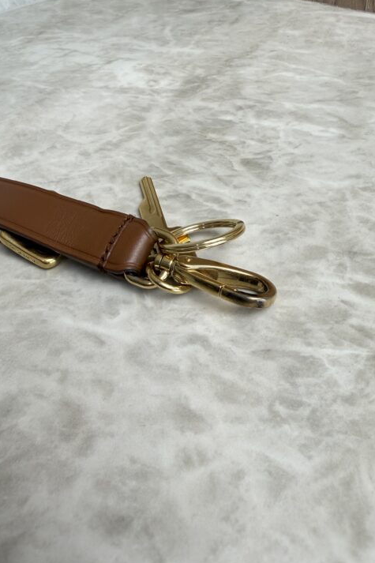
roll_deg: +5.7
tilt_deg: -42.2
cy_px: 269
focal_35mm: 28
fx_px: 438
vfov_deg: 65.5
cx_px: 208
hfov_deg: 46.3
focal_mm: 2.22
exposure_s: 1/120
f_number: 2.2
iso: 100
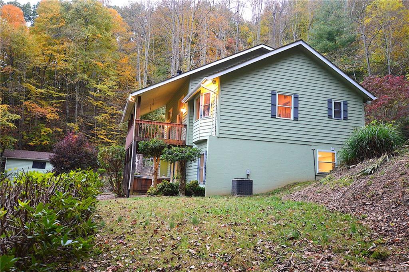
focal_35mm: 30
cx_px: 204
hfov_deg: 62.0
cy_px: 136
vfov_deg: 43.5
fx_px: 340
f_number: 3.5
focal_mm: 20
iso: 800
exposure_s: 1/25
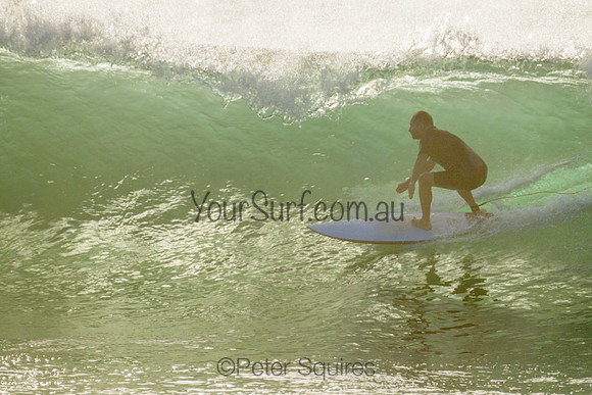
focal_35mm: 1094
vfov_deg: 1.3
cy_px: 154
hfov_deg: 1.9
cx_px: 378
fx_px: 17989
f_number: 11
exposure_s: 1/2000
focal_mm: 800
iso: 500
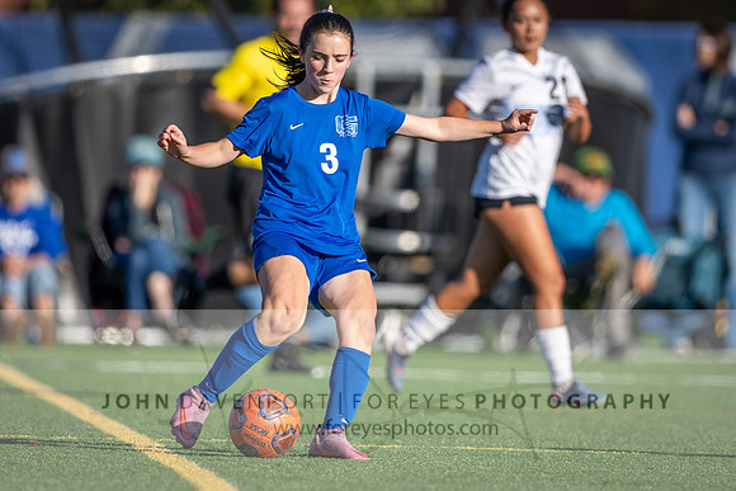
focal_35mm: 725
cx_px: 326
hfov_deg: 2.8
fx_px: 14824
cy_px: 166
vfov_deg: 1.9
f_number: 2.8
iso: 125
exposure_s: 1/2000
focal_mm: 400
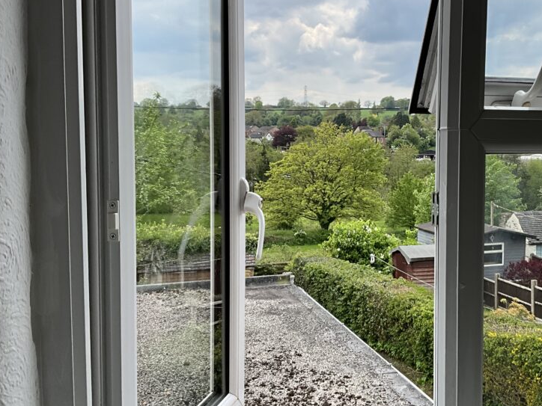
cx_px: 353
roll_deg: -0.4
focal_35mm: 41
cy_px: 185
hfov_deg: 45.2
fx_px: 642
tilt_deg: -5.0
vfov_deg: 35.1
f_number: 1.8
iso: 25
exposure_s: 1/1035
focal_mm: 3
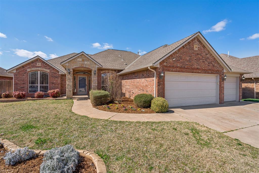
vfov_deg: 73.7
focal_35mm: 16
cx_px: 130
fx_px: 115
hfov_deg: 96.8
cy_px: 86
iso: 200
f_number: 7.1
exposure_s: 1/800
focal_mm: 16
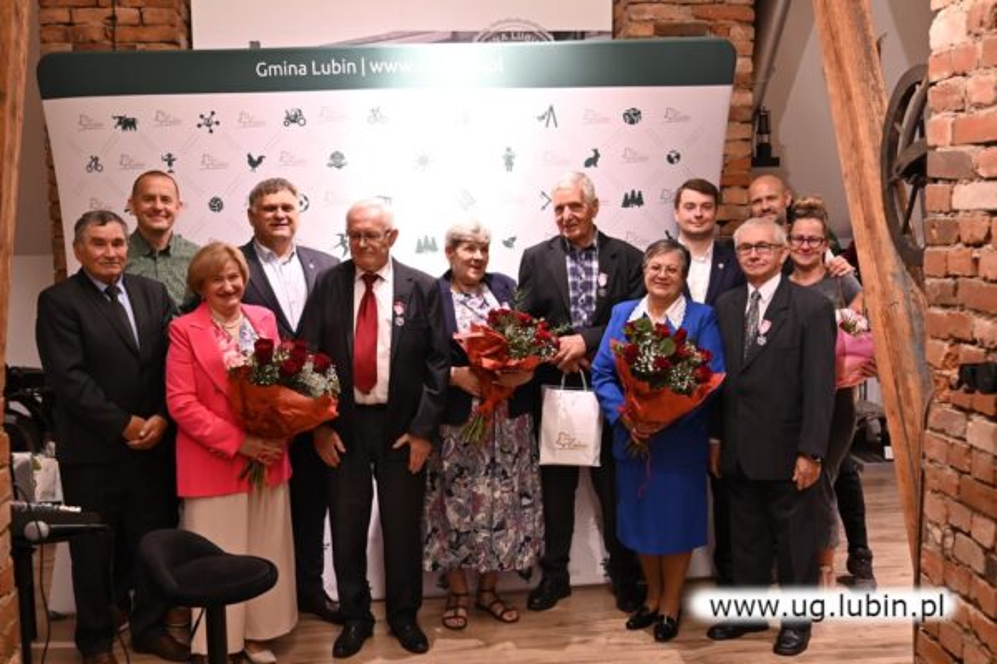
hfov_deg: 46.4
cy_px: 332
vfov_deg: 31.9
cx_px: 498
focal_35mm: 42
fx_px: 1163
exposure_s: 1/125
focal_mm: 28
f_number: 2.8
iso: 1250
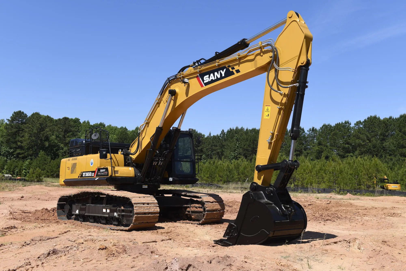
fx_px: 428
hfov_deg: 50.7
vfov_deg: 35.0
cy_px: 136
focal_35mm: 38
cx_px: 203
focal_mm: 38
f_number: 9
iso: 100
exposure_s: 1/200
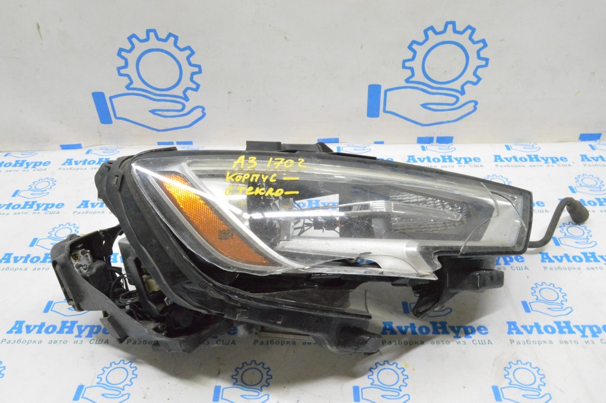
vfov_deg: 39.9
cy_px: 202
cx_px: 303
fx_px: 555
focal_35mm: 33
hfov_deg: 57.3
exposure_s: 1/15
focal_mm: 22
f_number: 20
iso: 6400
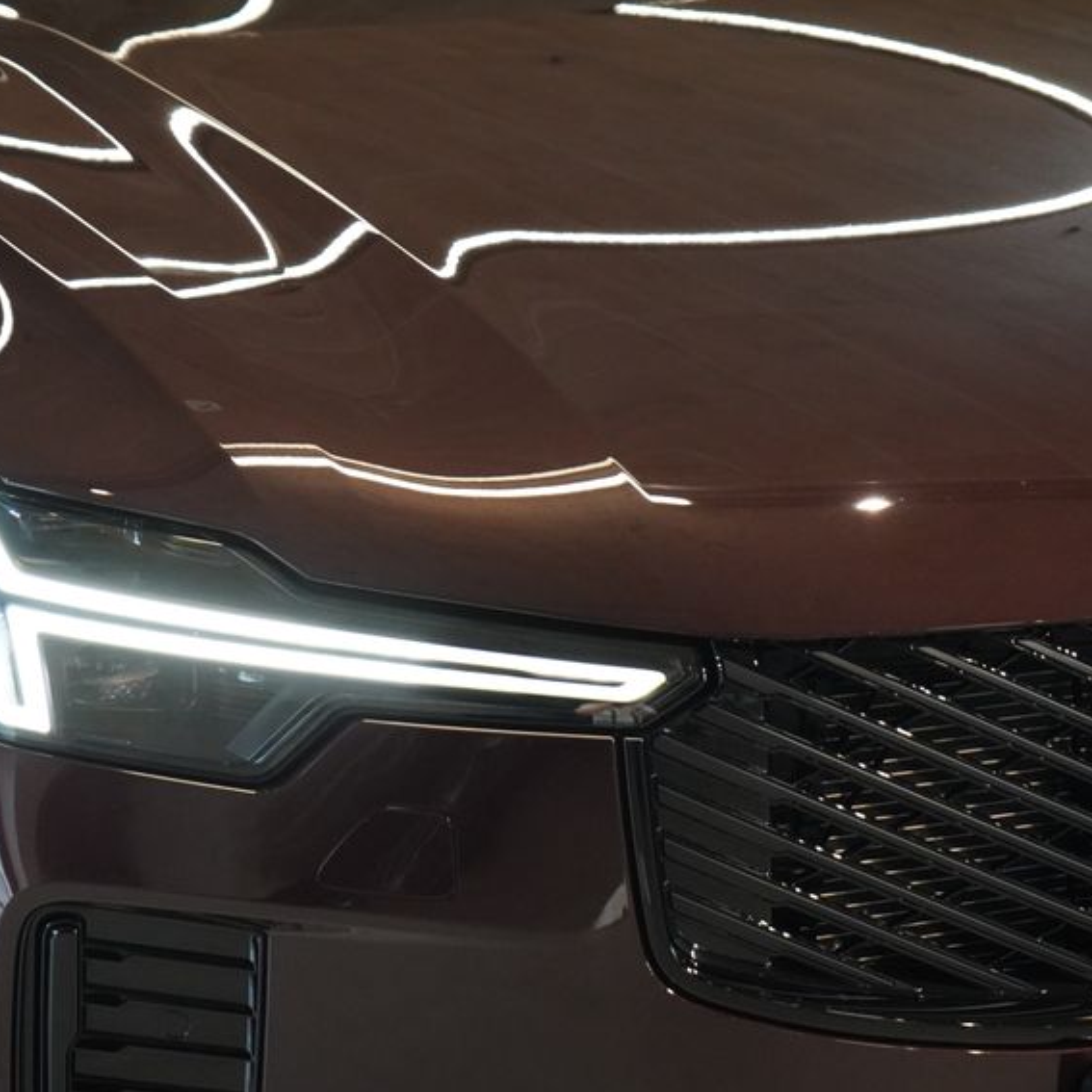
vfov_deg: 16.4
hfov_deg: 16.4
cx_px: 297
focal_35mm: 106
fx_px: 3783
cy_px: 565
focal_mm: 69
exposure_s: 1/160
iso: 8000
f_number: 5.6
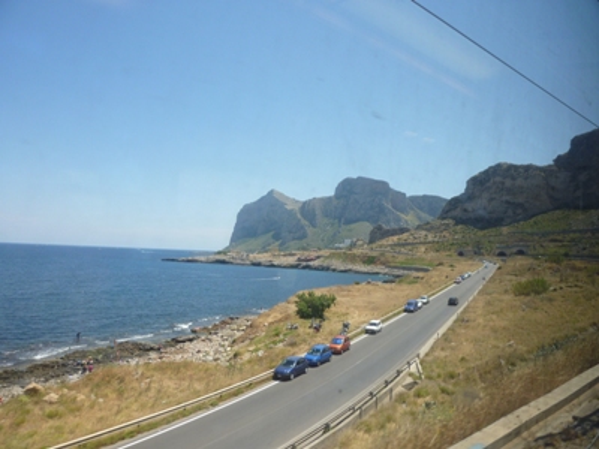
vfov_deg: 54.9
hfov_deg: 69.4
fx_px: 433
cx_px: 300
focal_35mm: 25
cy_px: 224
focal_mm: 4.5
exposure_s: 1/160
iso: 80
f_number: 4
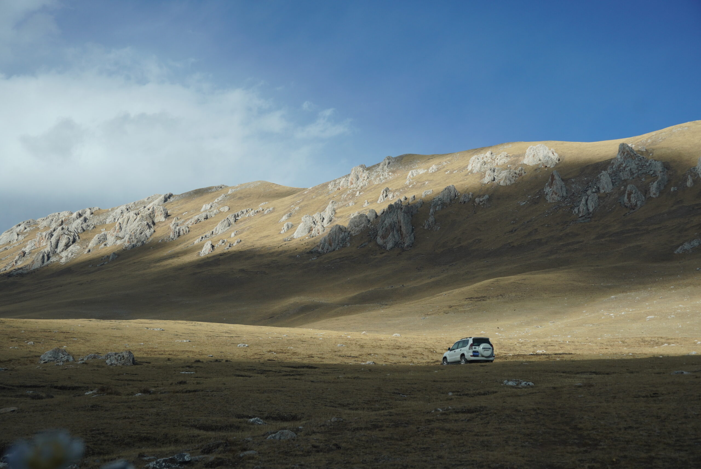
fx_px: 994
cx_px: 350
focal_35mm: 51
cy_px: 234
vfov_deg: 26.5
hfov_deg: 38.9
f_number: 5.6
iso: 200
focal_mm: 34
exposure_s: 1/800
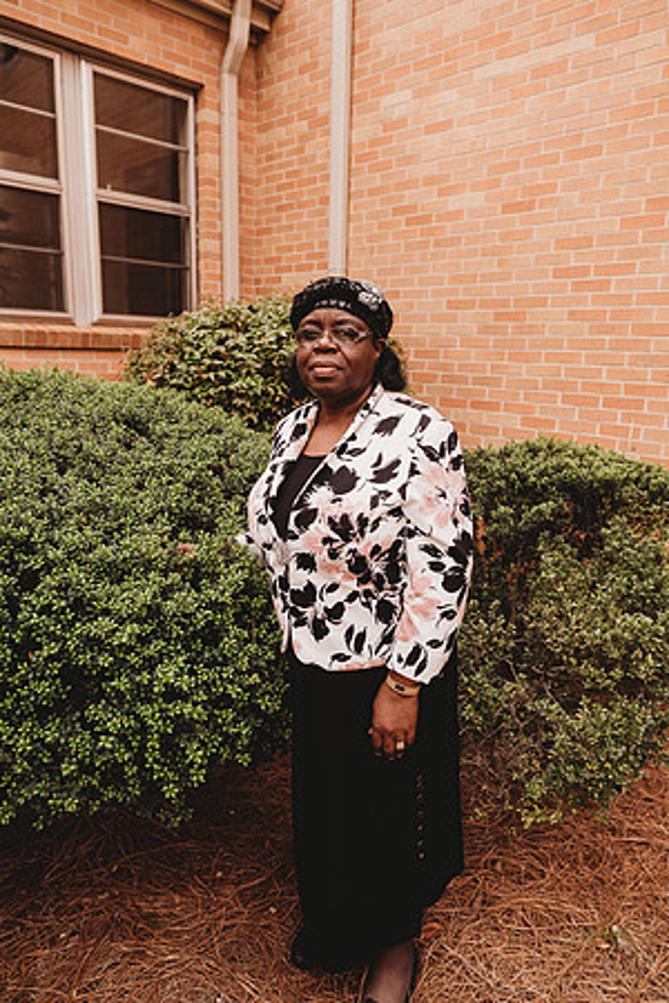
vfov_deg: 73.7
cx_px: 334
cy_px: 502
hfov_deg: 53.1
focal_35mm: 24
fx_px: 669
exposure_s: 1/640
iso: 100
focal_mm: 24
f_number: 3.5
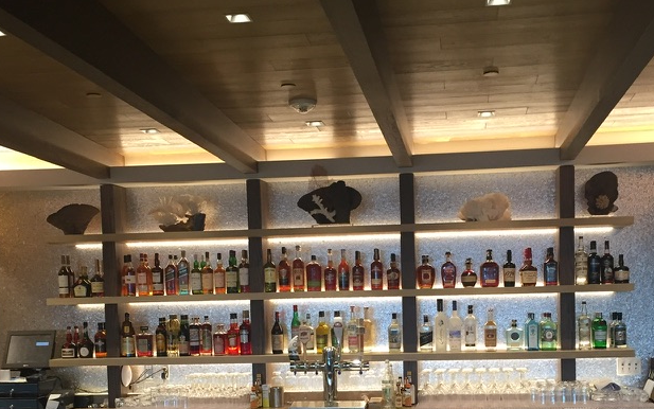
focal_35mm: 51
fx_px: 909
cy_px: 354
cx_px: 344
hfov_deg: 39.5
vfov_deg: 24.7
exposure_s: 1/30
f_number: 2.2
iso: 40
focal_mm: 4.15
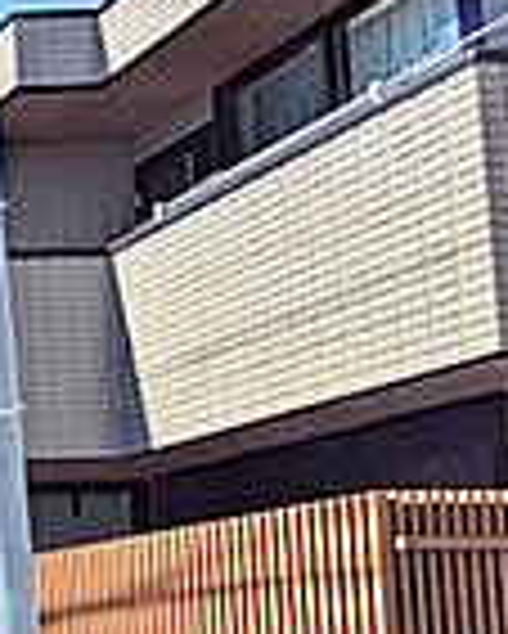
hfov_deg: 14.1
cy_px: 630
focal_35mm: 58
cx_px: -782
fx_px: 1089
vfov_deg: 30.3
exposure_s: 1/1923
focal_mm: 1.83
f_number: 2.2
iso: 48
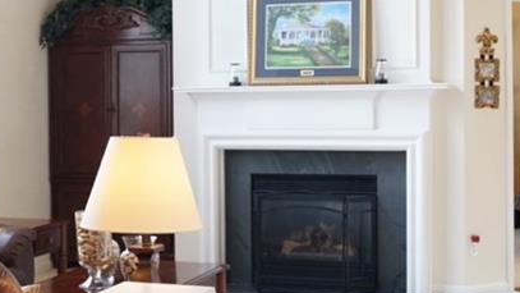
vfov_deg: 17.0
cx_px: 171
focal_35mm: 71
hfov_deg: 29.5
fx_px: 979
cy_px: 118
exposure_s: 1/60
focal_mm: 18
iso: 800
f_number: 4
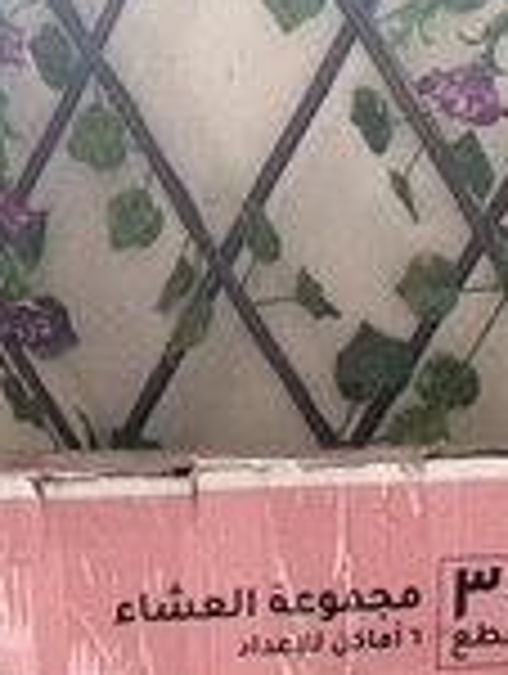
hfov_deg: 20.0
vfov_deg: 23.3
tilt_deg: -15.8
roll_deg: +3.3
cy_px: 898
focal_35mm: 73
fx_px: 1424
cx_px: 101
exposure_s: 1/898
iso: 80
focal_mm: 6.76
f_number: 1.78
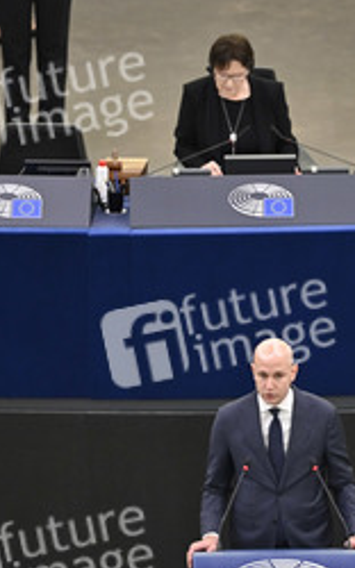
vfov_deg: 6.4
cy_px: 448
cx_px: 286
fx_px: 5052
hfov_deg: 4.0
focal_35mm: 326
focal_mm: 200
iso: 1000
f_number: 2.8
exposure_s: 1/320
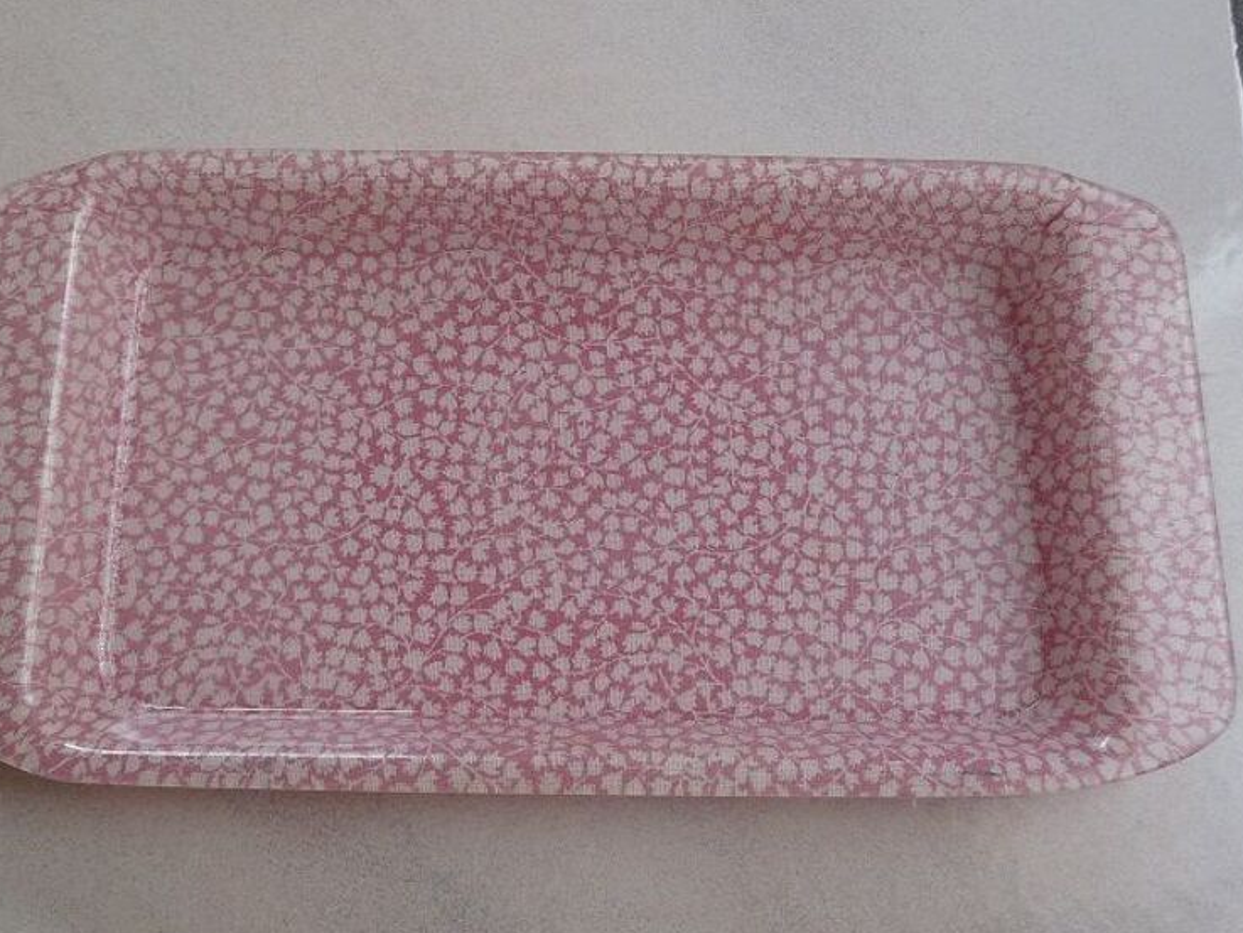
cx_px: 546
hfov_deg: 48.9
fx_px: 1365
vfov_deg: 37.7
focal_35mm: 38
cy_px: 486
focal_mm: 4.7
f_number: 3.3
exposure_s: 1/40
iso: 100
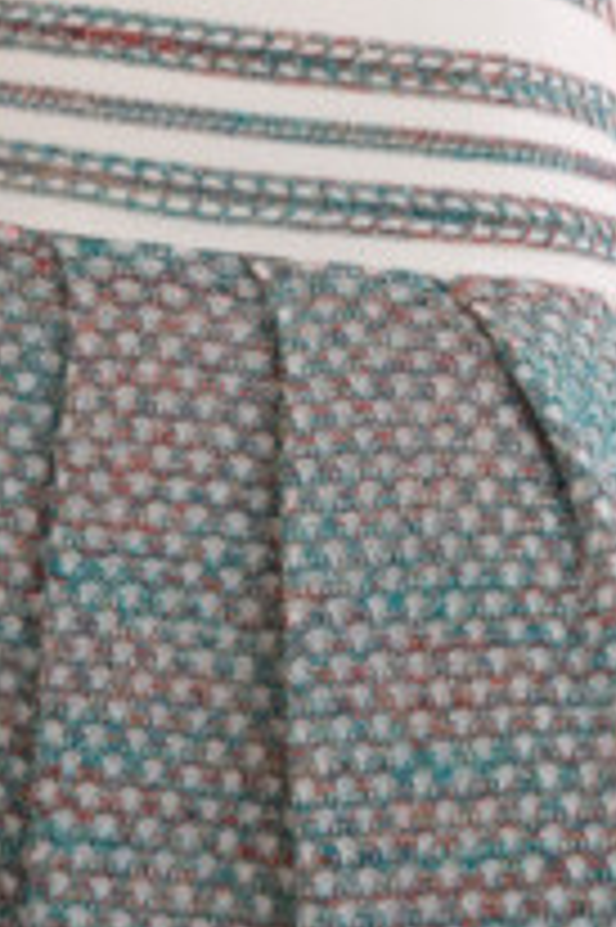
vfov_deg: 16.3
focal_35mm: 116
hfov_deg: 11.8
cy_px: -400
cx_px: 247
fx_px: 2989
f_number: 8
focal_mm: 31.9
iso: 320
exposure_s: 1/160
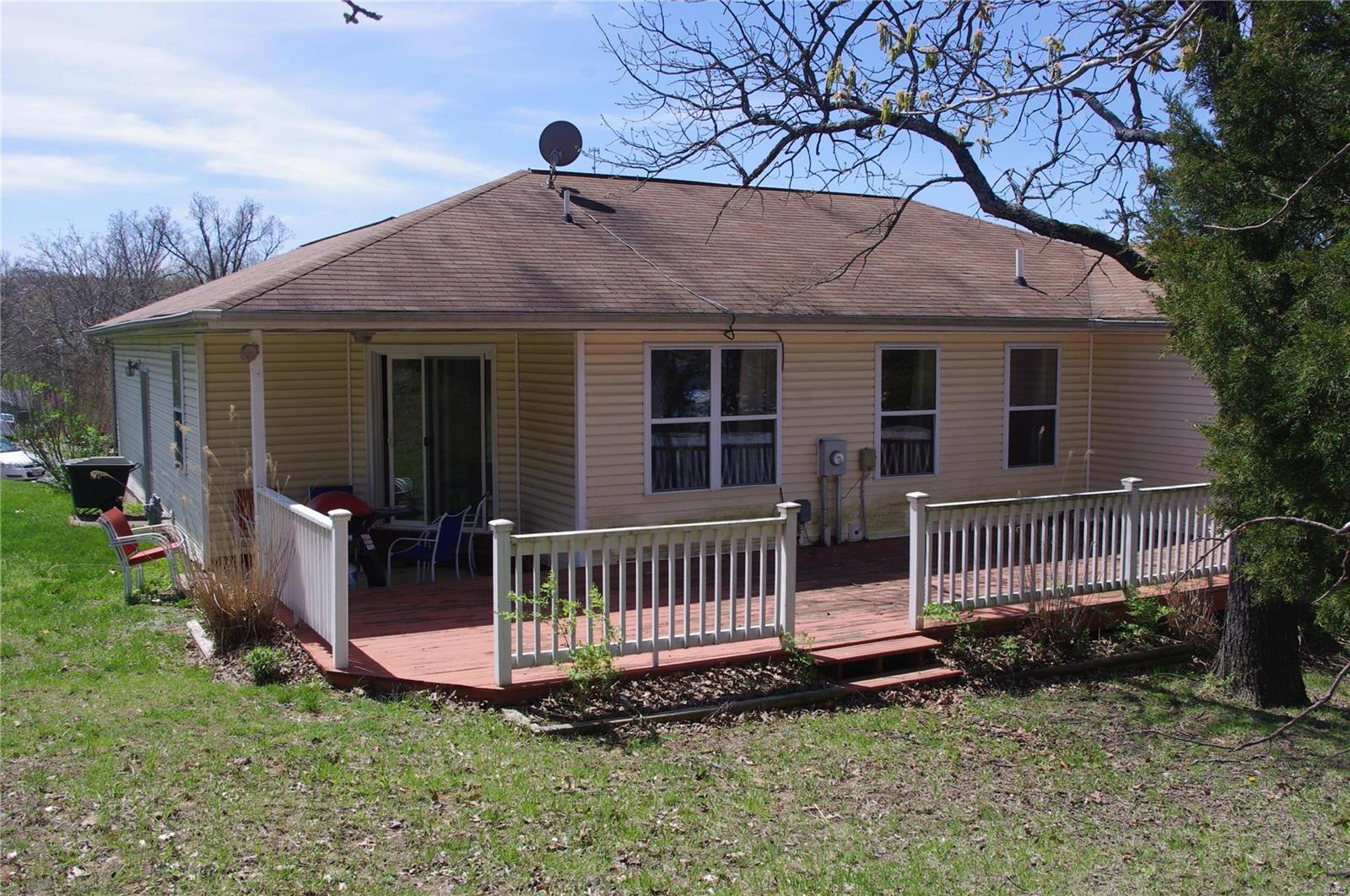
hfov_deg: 60.4
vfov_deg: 42.2
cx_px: 675
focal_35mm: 31
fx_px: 1161
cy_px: 448
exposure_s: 1/320
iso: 200
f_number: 8
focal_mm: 21.25
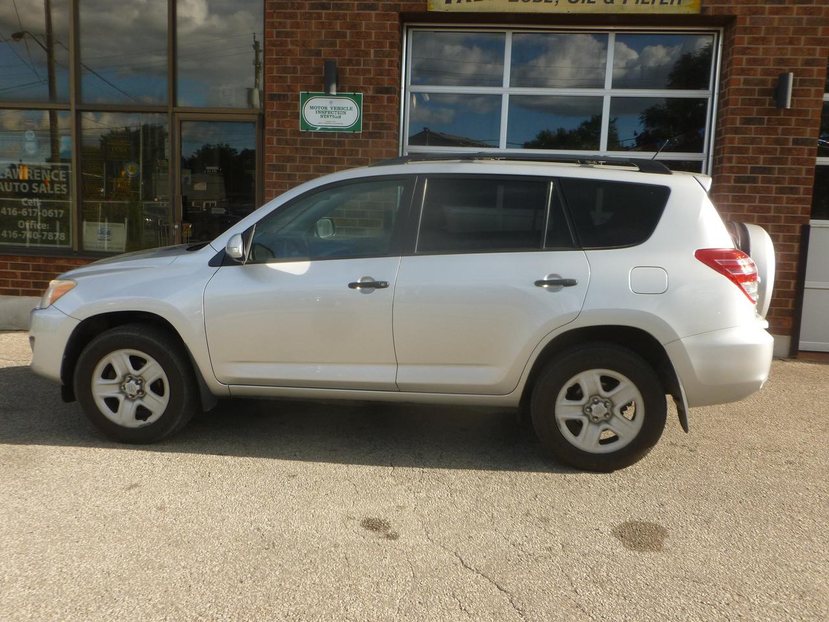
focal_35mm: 28
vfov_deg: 49.7
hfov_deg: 63.4
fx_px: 671
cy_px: 311
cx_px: 414
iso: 100
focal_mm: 5
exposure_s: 1/320
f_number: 3.3
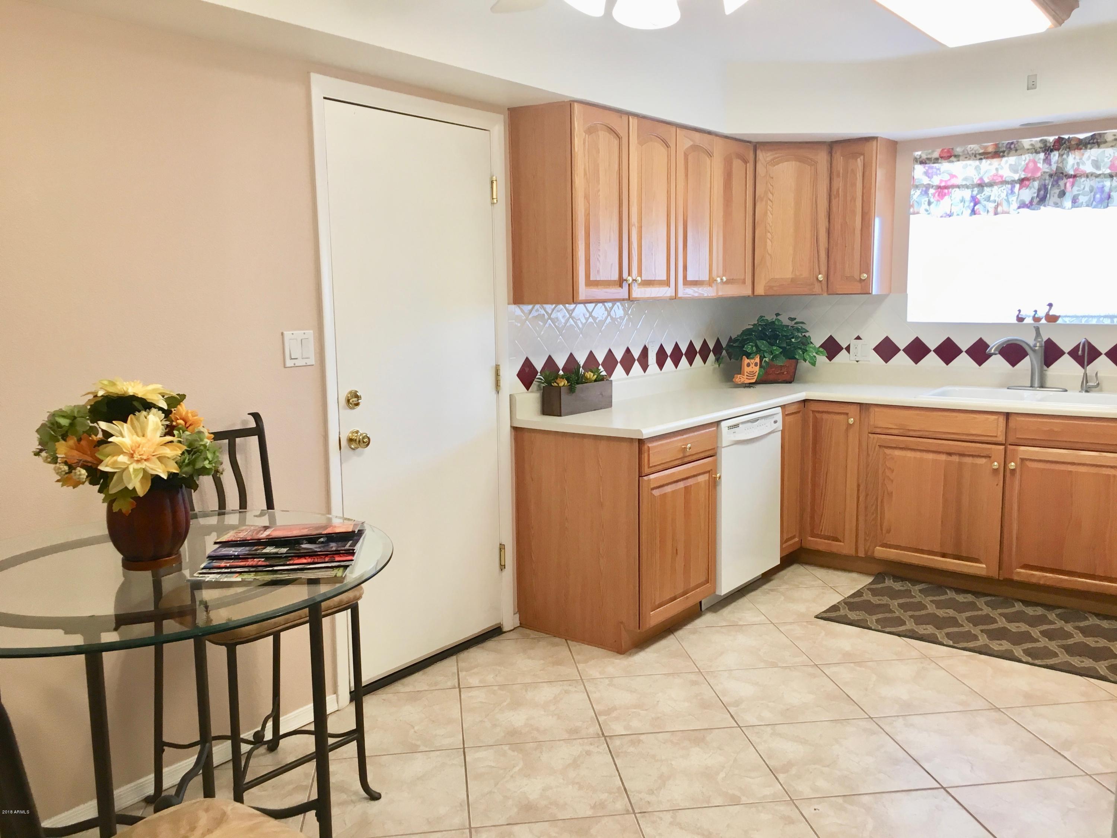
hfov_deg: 61.7
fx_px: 936
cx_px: 558
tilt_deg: -7.8
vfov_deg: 48.2
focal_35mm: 29
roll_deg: +0.3
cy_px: 419
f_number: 2.2
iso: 50
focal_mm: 4.15
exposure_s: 1/30
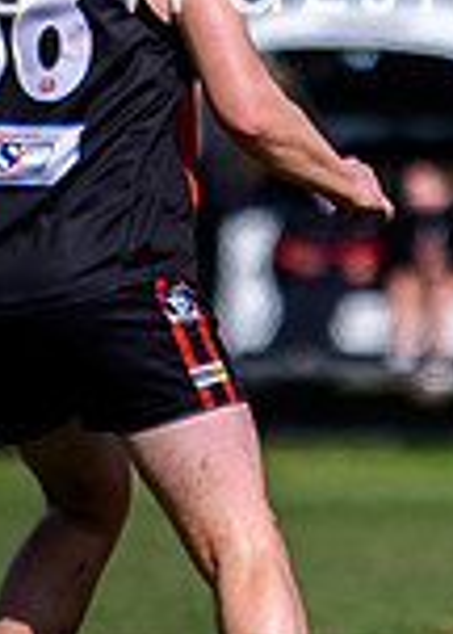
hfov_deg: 0.8
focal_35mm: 1878
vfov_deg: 1.1
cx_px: 474
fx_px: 33797
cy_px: -405
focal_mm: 200
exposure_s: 1/2500
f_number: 2.8
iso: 100
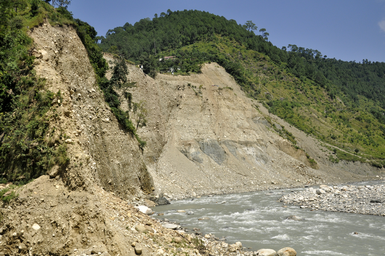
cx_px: 192
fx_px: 417
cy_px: 128
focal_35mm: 39
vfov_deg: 34.1
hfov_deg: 49.6
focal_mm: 26
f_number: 7.1
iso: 640
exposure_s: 1/4000
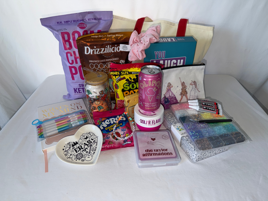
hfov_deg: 71.6
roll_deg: +1.0
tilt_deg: -32.7
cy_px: 100
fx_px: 186
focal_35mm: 24
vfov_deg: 56.8
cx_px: 134
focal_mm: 6.76
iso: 50
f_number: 1.78
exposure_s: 1/169
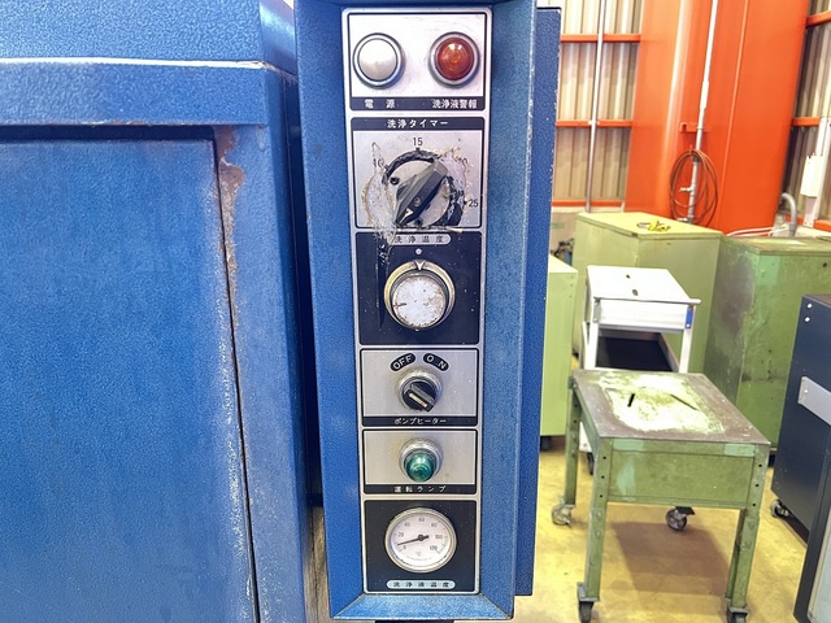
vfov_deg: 53.1
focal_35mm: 26
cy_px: 312
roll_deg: -0.8
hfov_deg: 67.3
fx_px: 624
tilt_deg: -16.2
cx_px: 416
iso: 800
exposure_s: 1/30
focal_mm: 5.7
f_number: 1.5
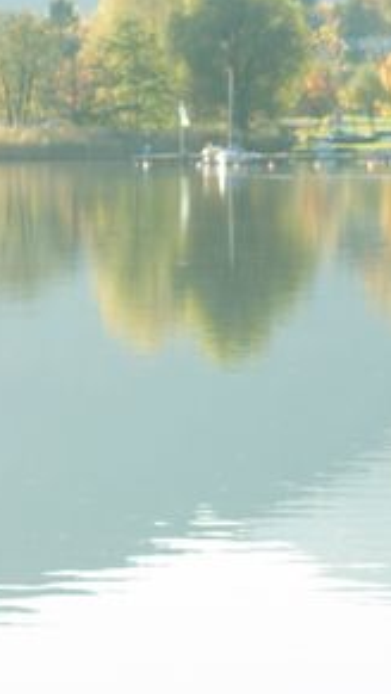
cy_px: 364
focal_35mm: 249
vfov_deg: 8.7
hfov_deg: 4.9
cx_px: 556
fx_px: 4583
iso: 200
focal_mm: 90
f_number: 5.6
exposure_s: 1/160
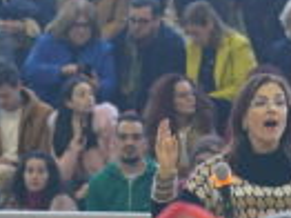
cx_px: 183
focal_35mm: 463
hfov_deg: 4.3
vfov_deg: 3.2
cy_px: 131
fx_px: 3889
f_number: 4
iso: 1000
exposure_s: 1/125
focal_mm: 100
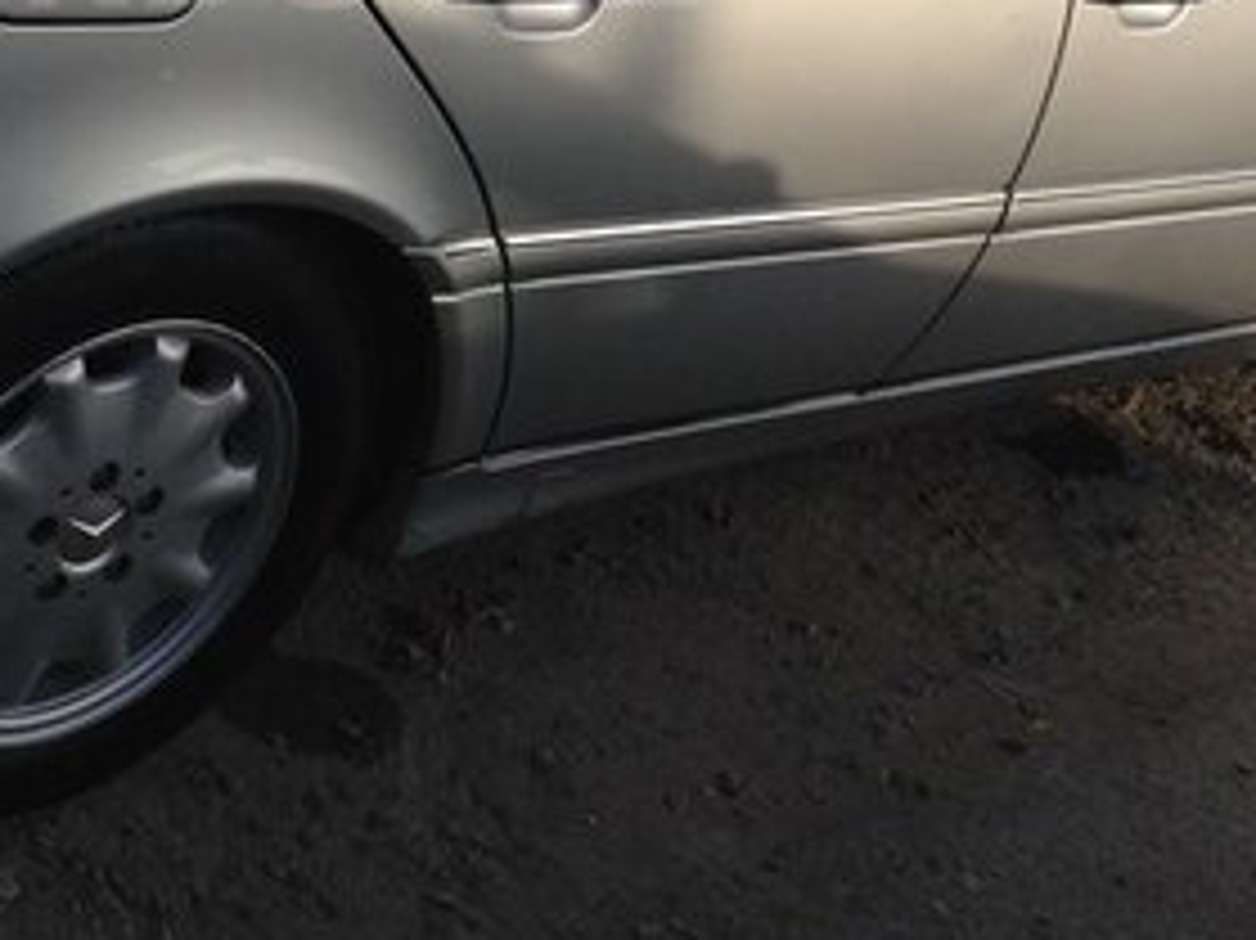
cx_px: 239
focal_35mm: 78
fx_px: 2829
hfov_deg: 24.6
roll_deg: -18.3
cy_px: -61
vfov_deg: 18.3
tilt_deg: -16.7
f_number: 2.4
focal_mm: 4.12
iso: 50
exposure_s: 1/1695
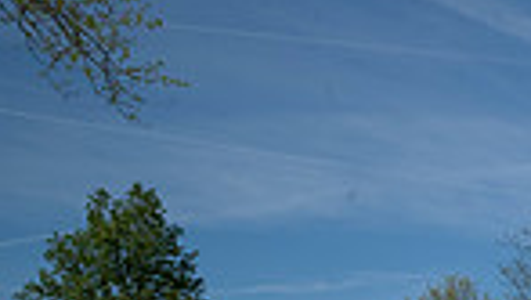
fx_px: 817
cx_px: 1015
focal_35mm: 58
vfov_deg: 16.7
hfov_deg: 20.5
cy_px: 562
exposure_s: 1/320
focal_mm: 14
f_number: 16
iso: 400
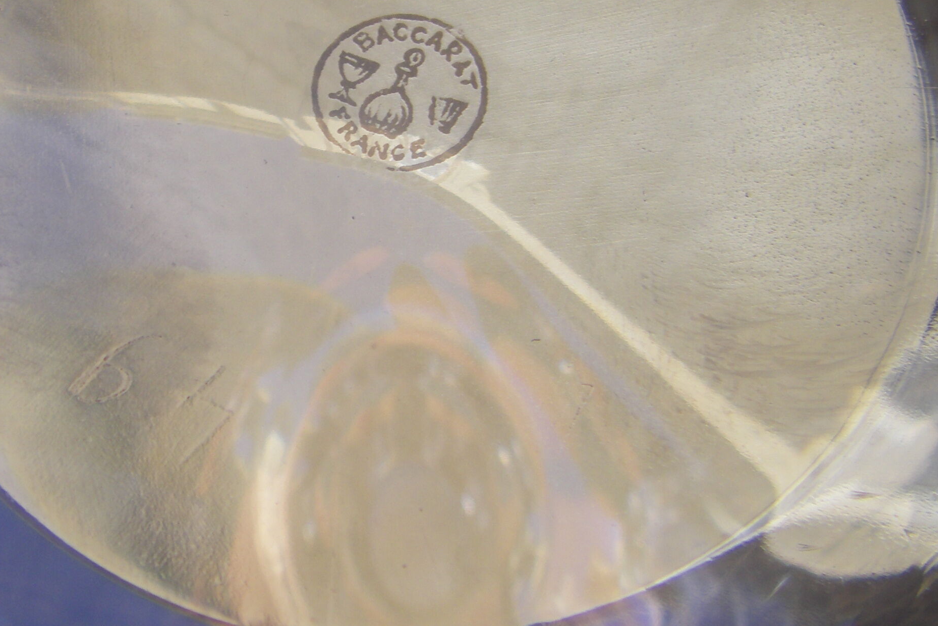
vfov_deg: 19.3
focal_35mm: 70
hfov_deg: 28.8
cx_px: 394
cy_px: 144
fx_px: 1824
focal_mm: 6.3
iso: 64
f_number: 3.5
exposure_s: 1/80
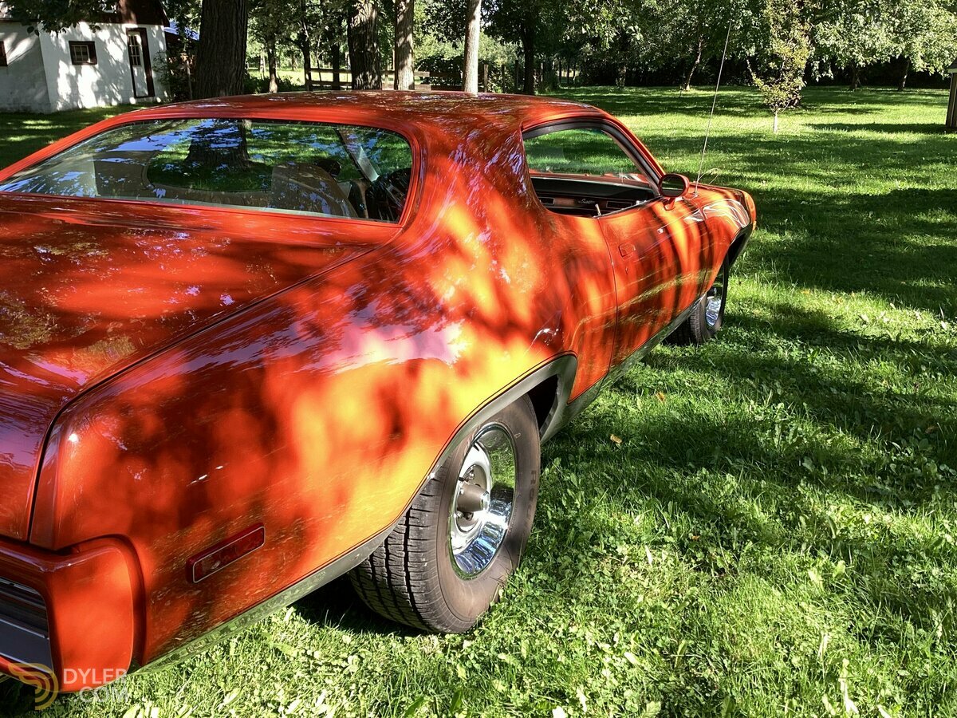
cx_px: 478
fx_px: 857
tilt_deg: -18.5
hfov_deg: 58.4
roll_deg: +0.8
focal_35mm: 31
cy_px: 359
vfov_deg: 45.4
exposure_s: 1/143
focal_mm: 3.3
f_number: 2.4
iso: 25
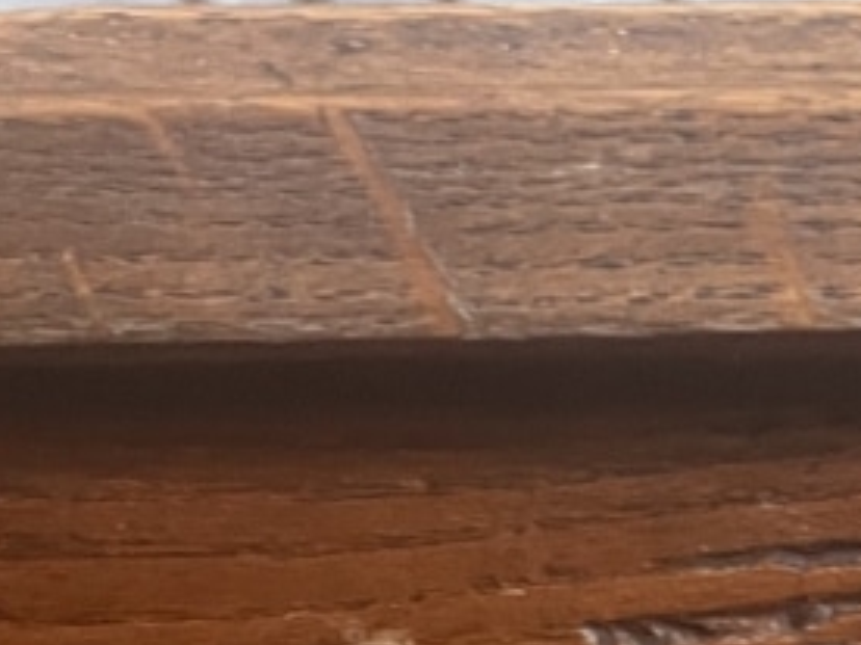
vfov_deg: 12.2
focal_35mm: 114
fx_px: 2836
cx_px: 1146
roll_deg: +0.9
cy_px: 1064
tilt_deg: -8.4
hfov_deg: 16.3
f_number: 1.6
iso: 320
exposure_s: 1/33
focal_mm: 4.2
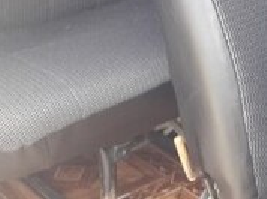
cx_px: 297
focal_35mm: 104
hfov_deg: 18.2
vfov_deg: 13.7
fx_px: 801
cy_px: -52
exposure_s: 1/50
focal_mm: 3.7
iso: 50
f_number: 1.9
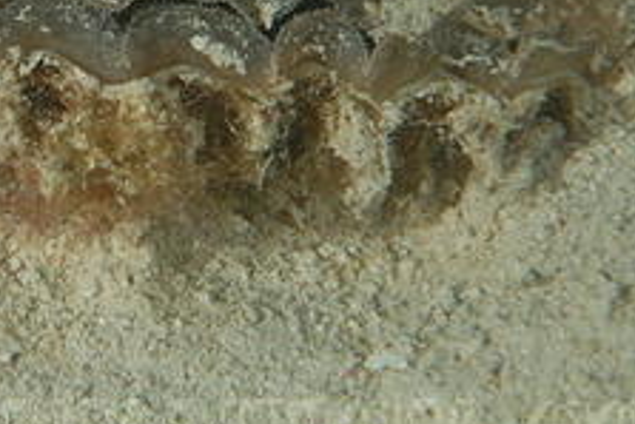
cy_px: 26
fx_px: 5330
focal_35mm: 302
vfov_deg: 4.6
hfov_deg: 6.8
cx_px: -71
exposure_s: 1/250
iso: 100
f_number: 14
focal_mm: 70
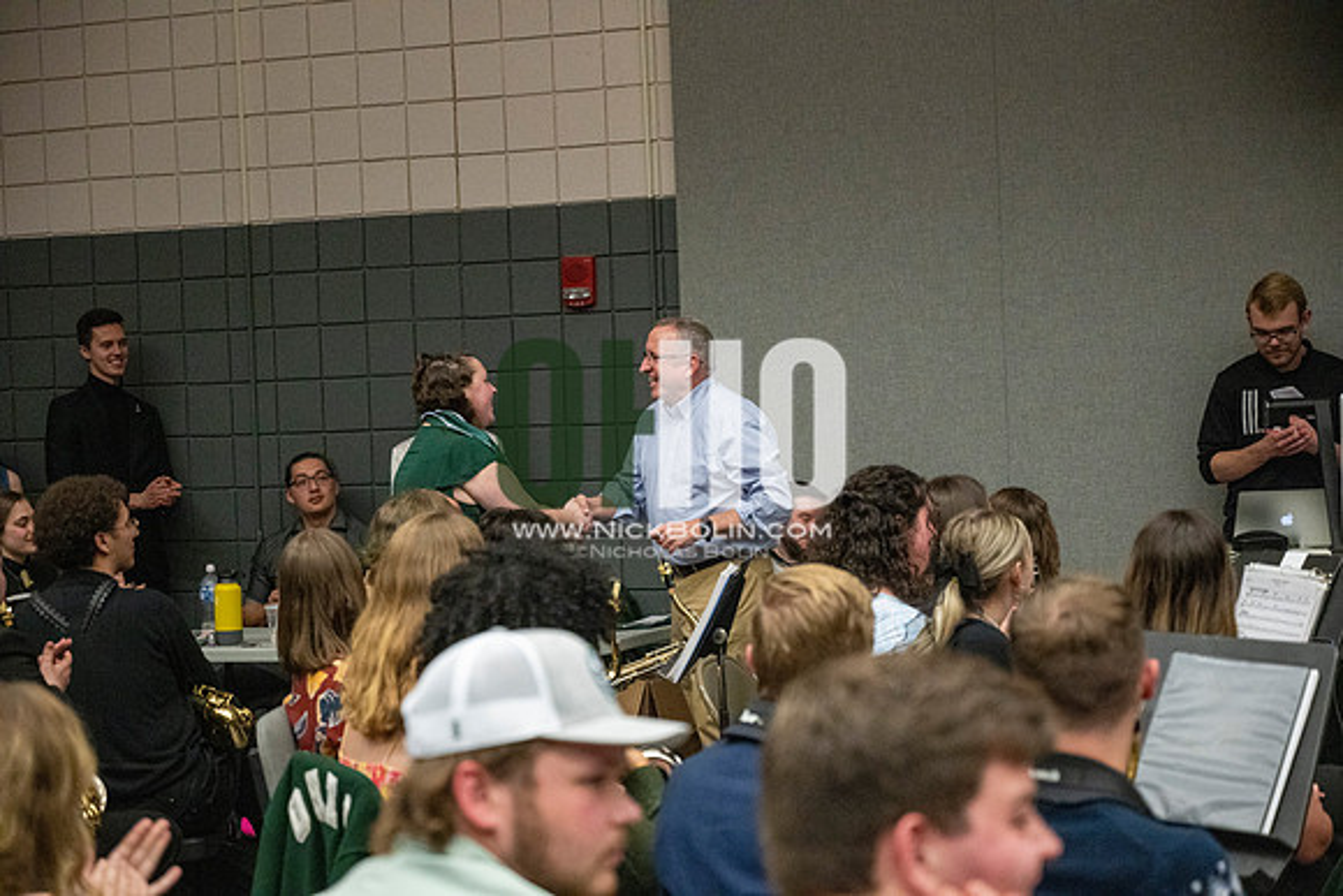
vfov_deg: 19.5
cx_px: 672
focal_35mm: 70
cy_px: 448
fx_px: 2612
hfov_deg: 28.8
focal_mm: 70
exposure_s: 1/500
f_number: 4
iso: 10000
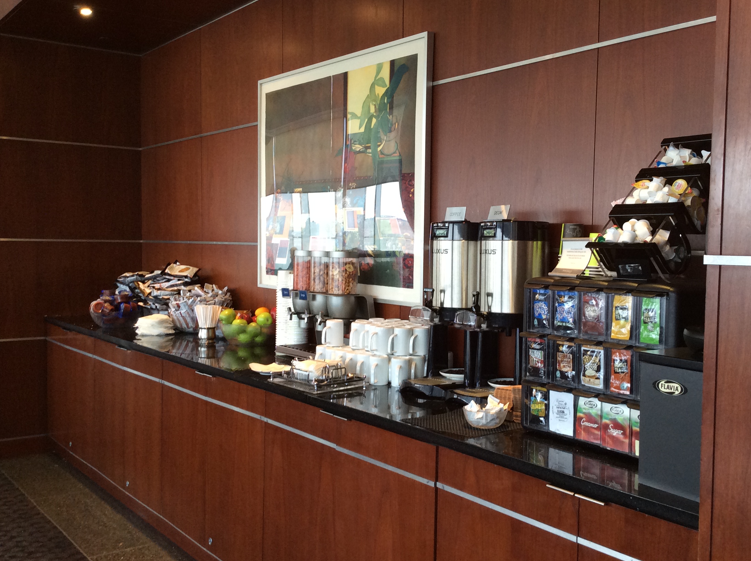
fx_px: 823
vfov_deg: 37.6
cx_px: 420
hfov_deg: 48.9
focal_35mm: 38
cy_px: 289
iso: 64
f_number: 2.4
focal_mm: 3.3
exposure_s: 1/24
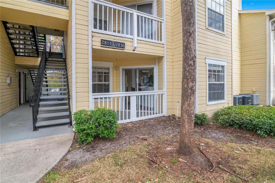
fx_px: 122
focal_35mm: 16
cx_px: 138
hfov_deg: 96.8
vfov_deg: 73.6
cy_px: 92
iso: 2000
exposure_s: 1/800
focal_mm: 16
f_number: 8
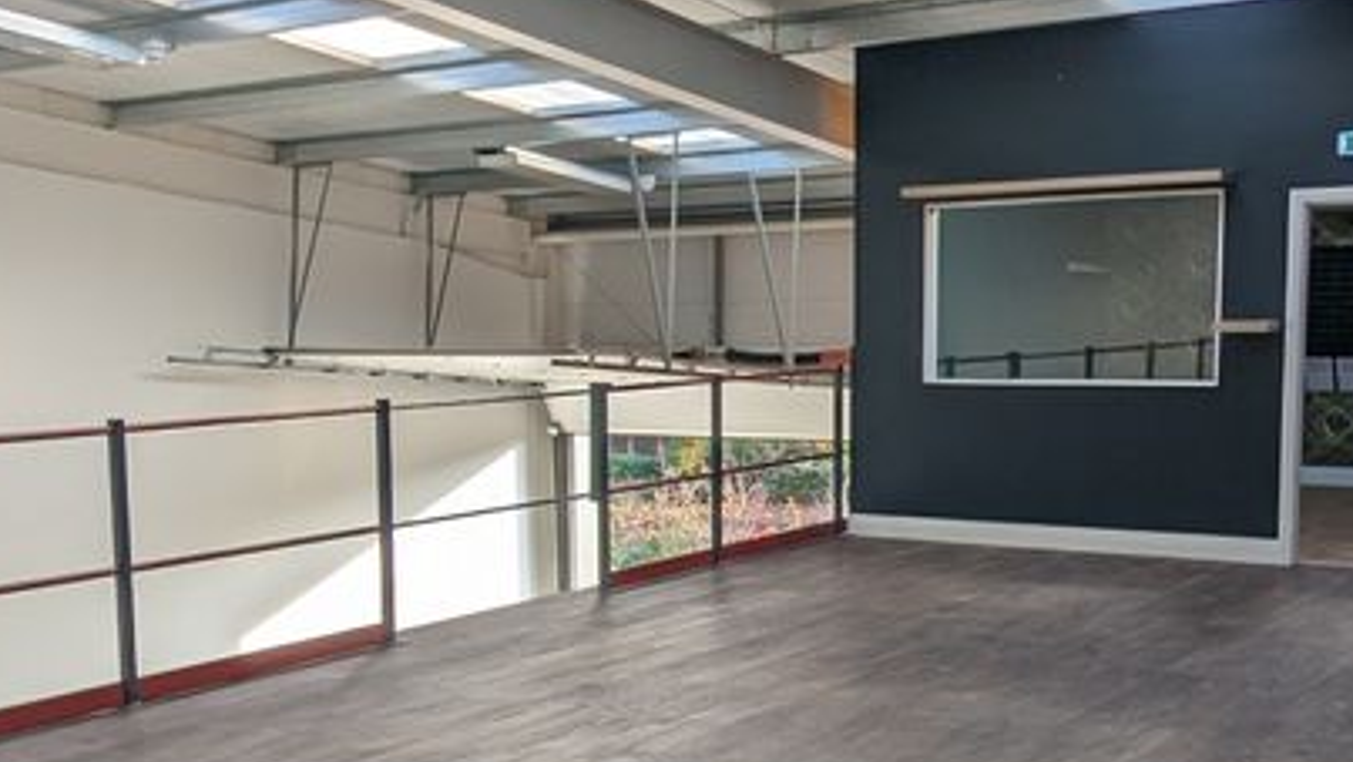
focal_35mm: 48
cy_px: 545
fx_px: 1723
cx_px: 584
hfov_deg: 42.8
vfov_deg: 24.7
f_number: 2.2
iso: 53
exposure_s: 1/243
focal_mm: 2.35
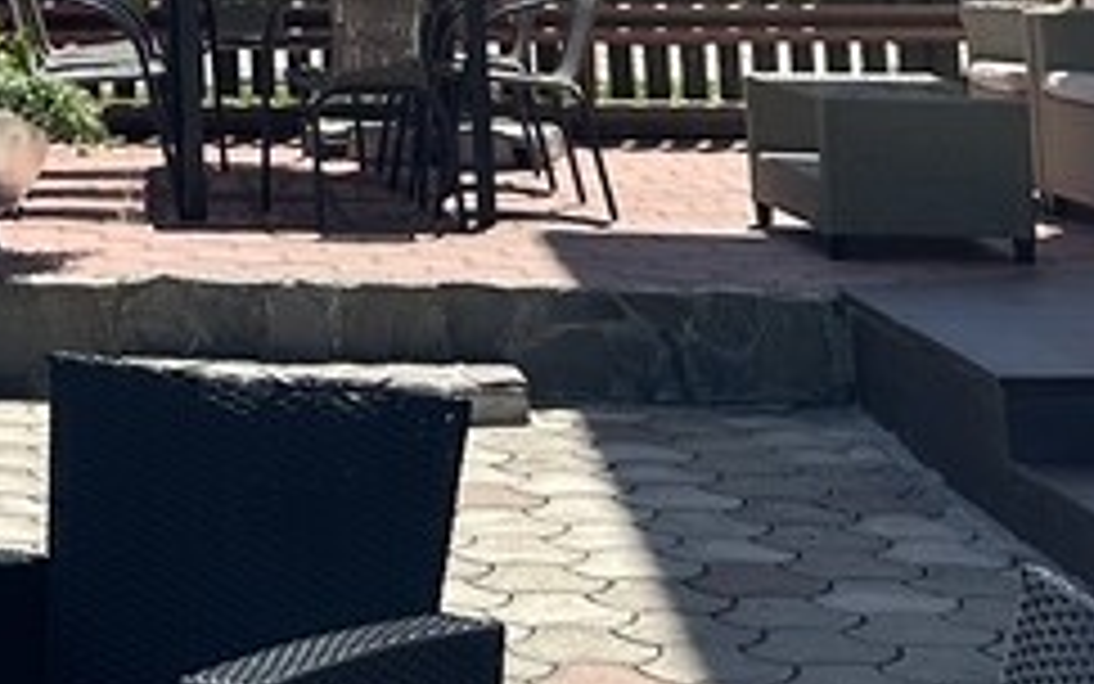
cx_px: -261
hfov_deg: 18.3
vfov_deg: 10.9
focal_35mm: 107
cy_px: -801
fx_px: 3191
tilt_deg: +11.8
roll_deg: -0.8
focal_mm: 6.86
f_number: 1.78
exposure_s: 1/4545
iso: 80
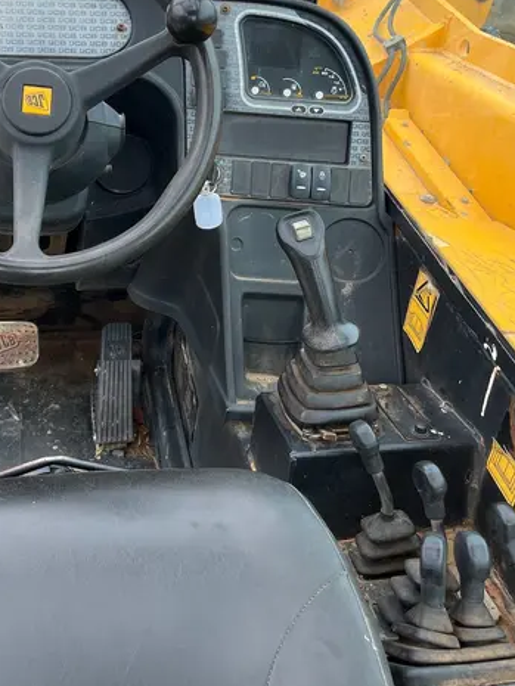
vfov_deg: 45.0
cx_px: 159
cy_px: 222
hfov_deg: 34.7
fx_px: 813
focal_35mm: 41
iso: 50
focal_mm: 5.1
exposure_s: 1/913
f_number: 1.6
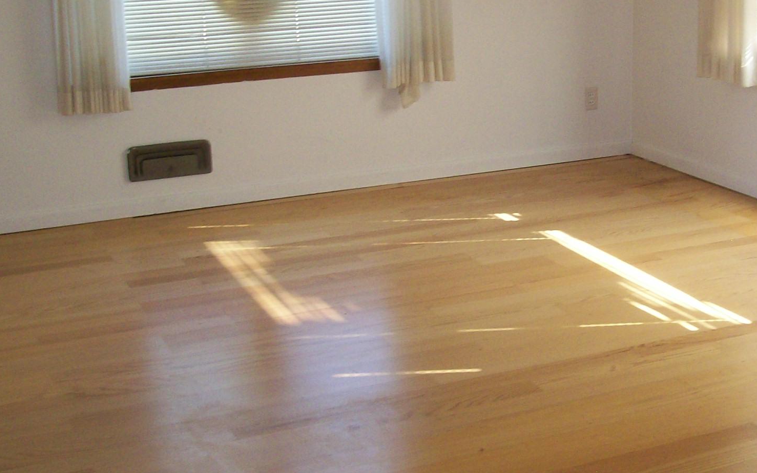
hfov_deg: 33.0
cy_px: 202
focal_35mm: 61
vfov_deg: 21.3
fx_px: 1259
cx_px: 545
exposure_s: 1/65.2
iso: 140
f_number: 2.7
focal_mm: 6
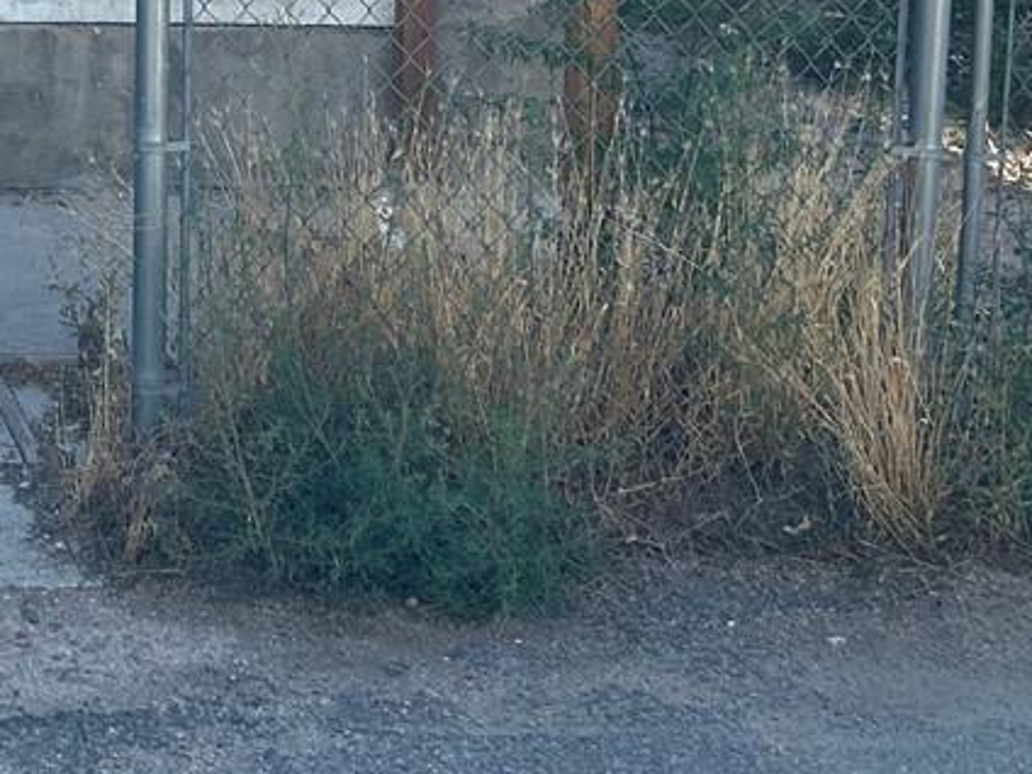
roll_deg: -0.2
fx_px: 2922
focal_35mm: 98
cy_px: -355
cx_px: -175
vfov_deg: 14.2
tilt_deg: -1.1
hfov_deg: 19.0
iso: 50
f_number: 1.5
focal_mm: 5.7
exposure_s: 1/2123
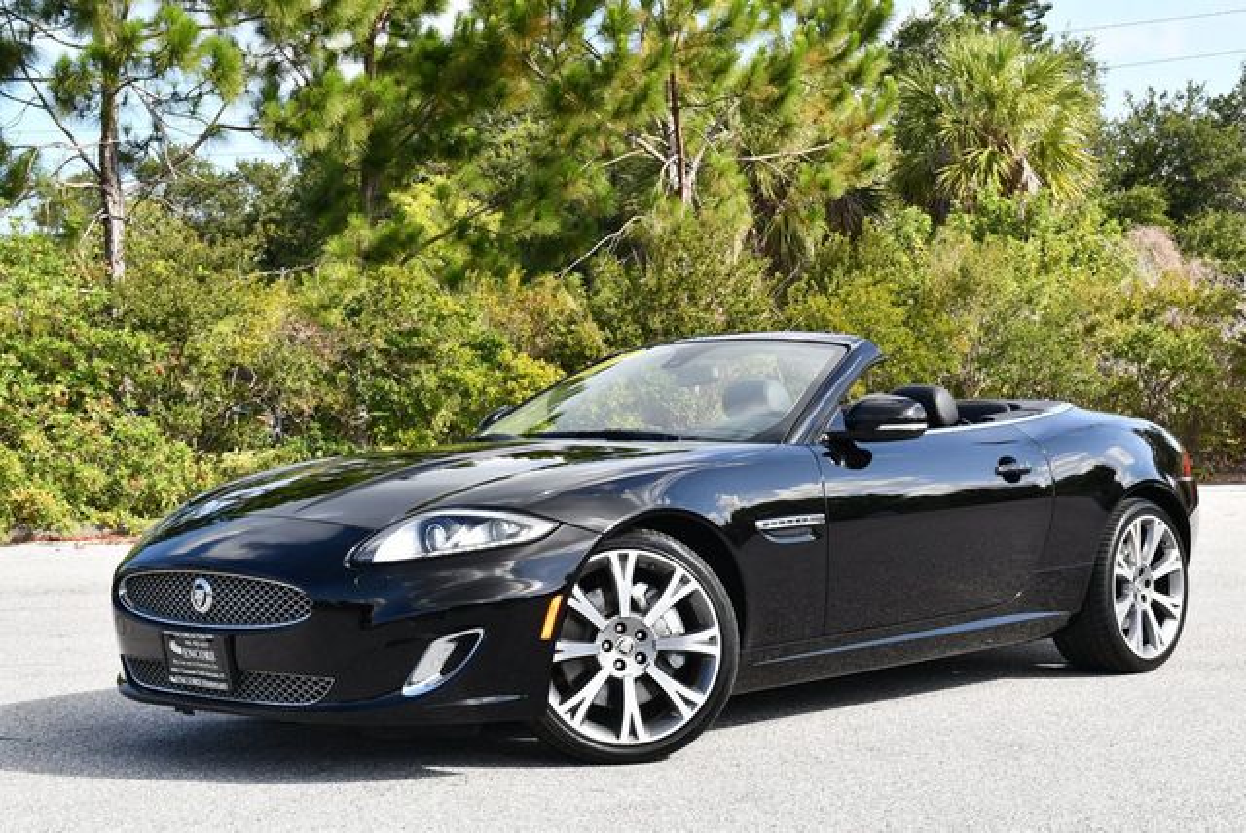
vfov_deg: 22.7
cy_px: 416
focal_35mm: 60
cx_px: 623
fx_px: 2079
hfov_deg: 33.4
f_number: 6.3
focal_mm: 30
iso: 200
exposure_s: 1/250
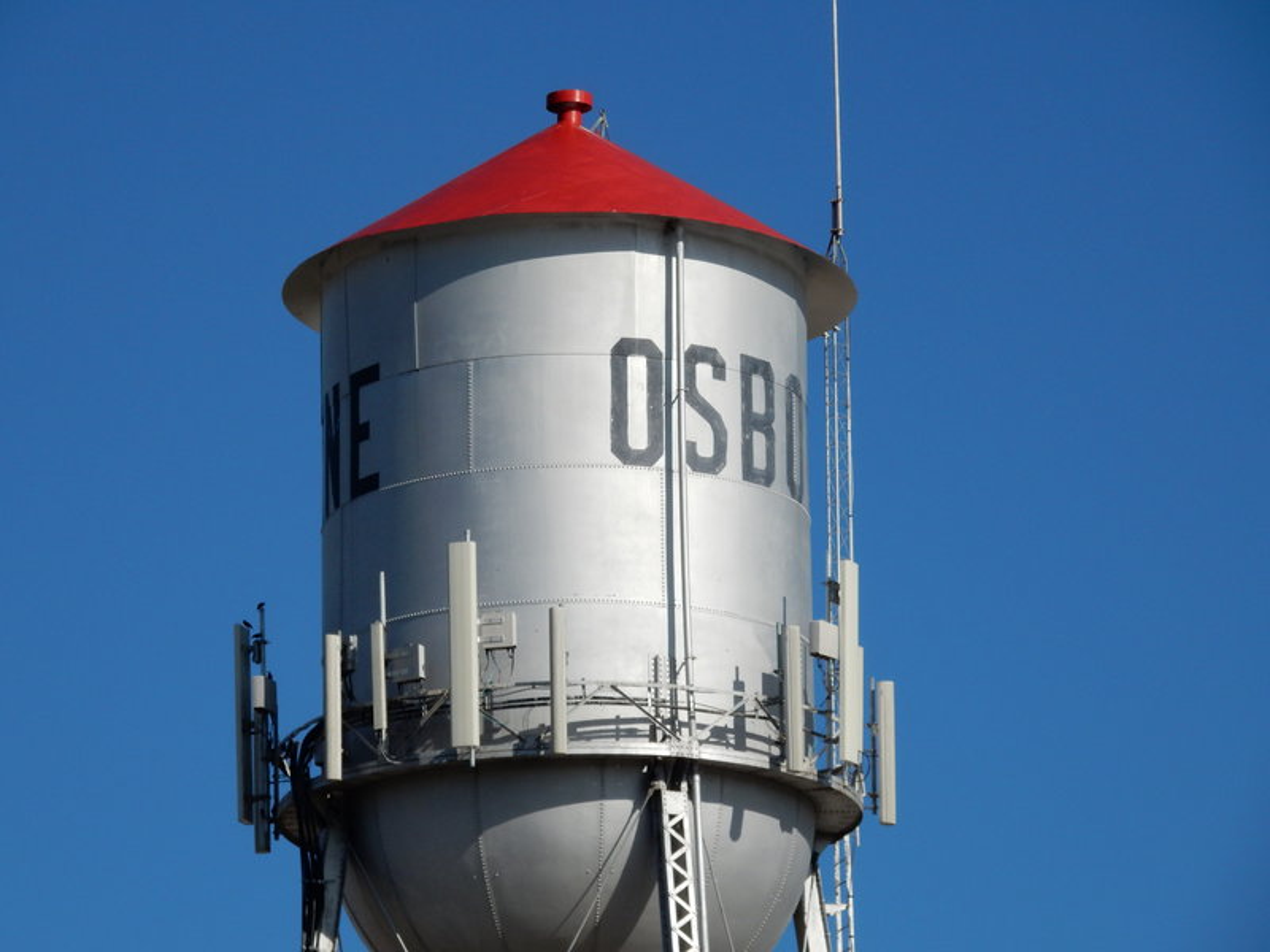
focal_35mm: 271
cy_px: 476
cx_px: 635
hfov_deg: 7.3
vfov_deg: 5.5
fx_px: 9943
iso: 125
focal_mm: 48.4
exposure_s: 1/1600
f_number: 6.3
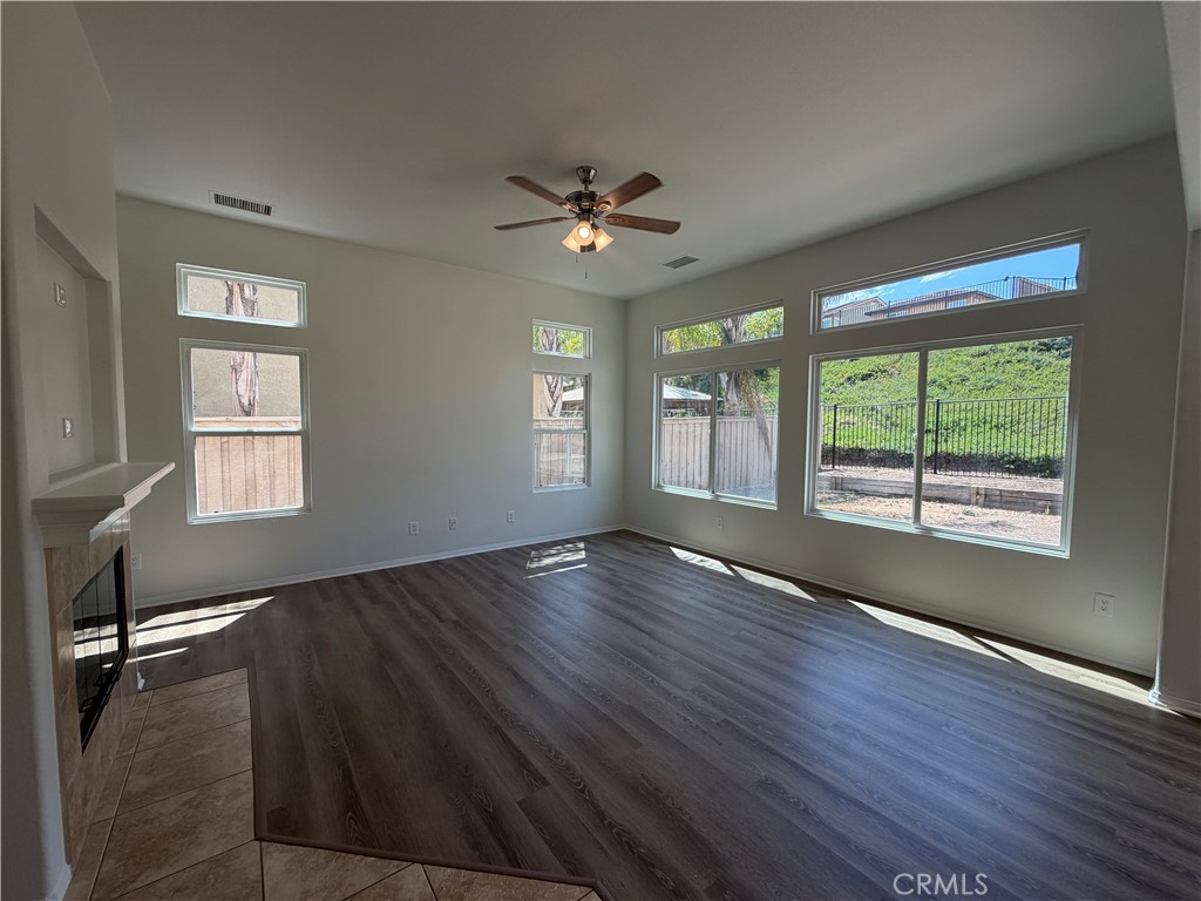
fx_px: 486
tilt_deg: -2.0
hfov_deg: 102.1
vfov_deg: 85.7
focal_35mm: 14
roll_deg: -0.6
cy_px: 450
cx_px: 600
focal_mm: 2.22
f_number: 2.2
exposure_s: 1/169
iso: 40
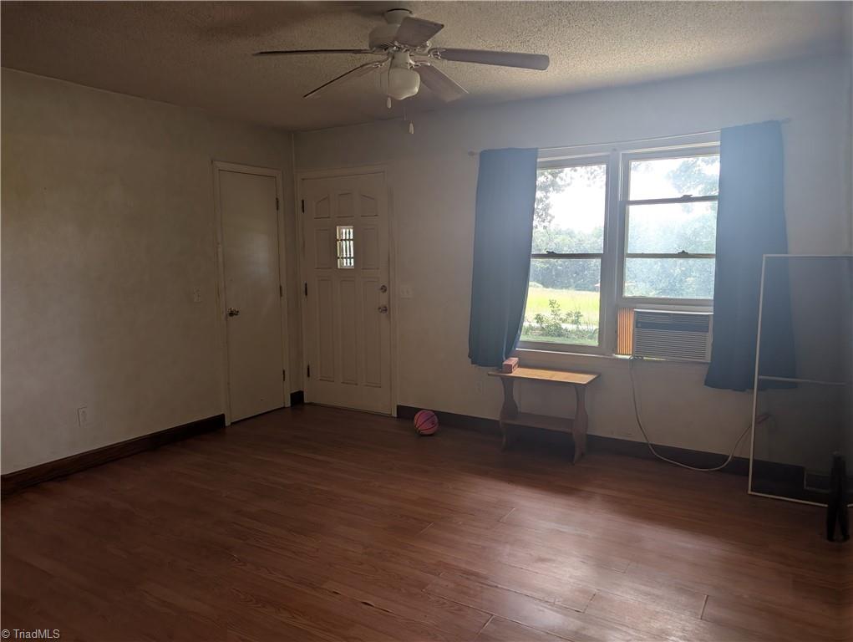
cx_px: 426
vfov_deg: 56.9
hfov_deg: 71.5
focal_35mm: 24
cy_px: 321
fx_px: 592
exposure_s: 1/128
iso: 50
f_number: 1.68
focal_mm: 6.9
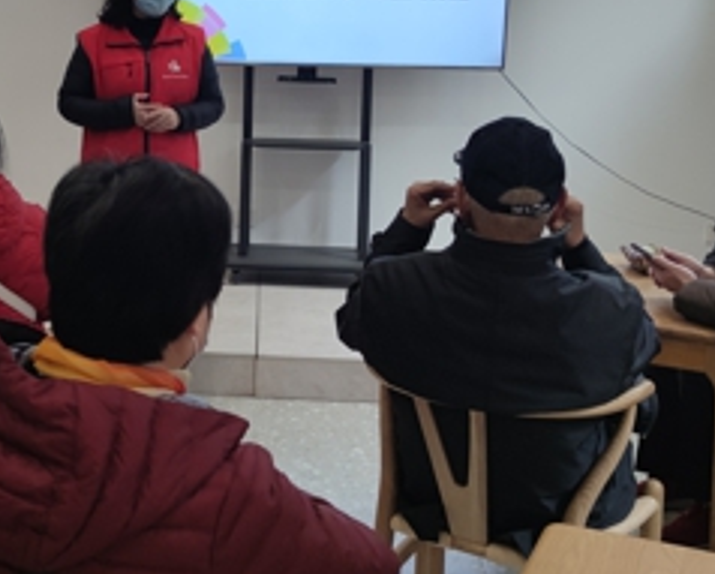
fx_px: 1250
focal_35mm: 59
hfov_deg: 31.5
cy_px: 159
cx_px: 198
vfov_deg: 25.6
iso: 57
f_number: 1.69
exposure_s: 1/100
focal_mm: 6.72
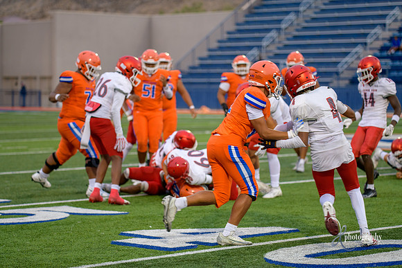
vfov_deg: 11.4
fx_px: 1340
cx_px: 201
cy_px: 134
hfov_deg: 17.1
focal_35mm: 120
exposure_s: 1/500
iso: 450
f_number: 2.8
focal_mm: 120
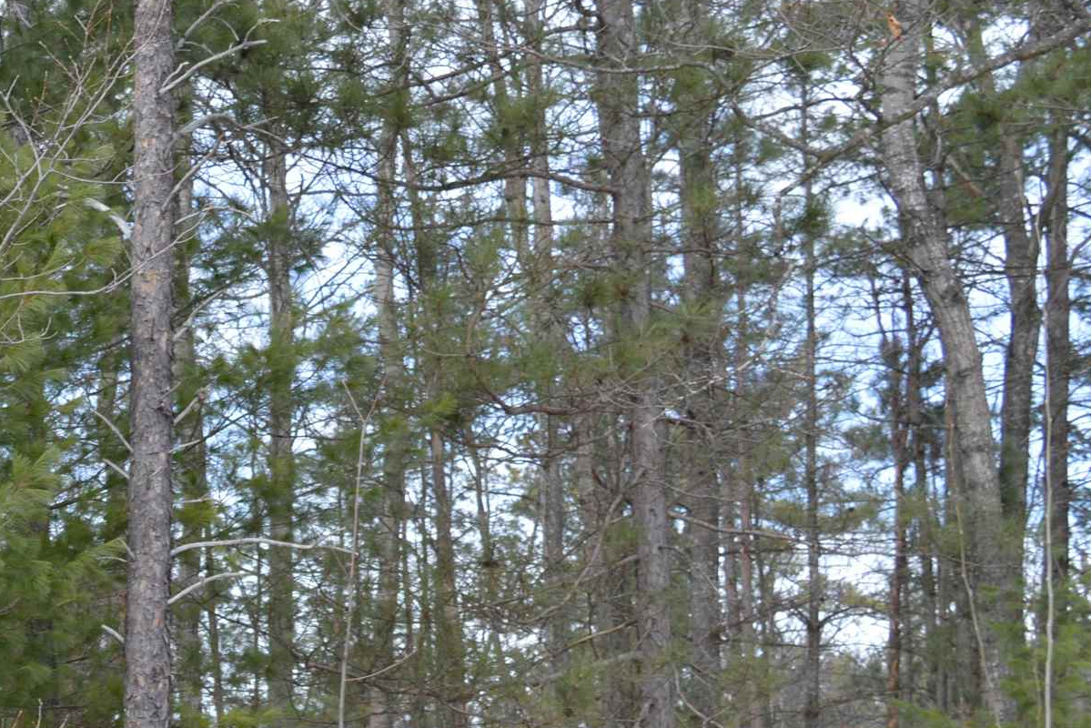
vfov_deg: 15.2
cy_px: 718
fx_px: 2676
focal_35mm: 88
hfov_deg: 21.9
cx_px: -92
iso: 100
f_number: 6.3
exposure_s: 1/160
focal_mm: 23
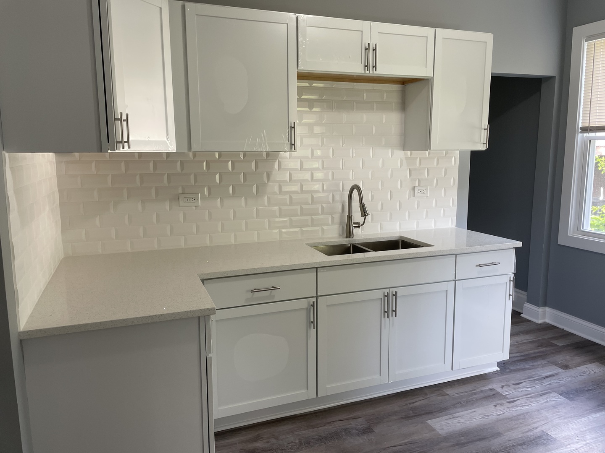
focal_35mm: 26
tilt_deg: -6.4
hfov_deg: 67.3
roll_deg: +1.7
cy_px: 226
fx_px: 454
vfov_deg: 53.1
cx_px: 302
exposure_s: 1/60
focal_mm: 4.2
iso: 80
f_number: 1.6
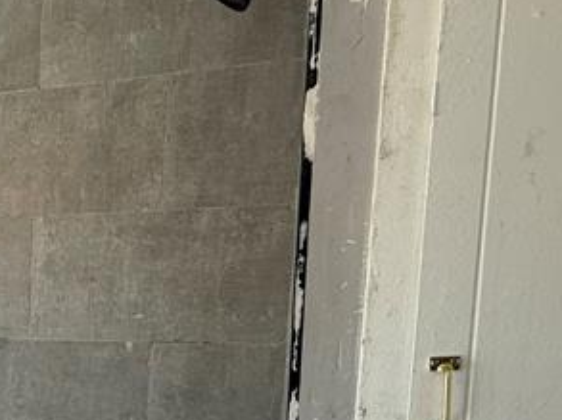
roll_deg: -1.6
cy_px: 449
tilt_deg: -6.1
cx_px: -82
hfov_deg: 33.1
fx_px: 795
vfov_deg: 27.4
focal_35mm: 49
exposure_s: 1/120
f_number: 2.2
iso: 100
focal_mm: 2.22
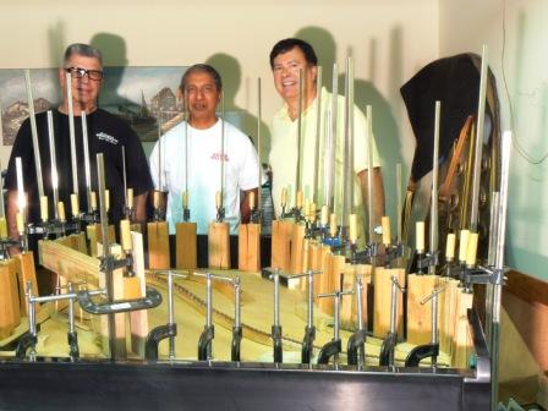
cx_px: 274
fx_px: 934
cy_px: 206
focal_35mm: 59
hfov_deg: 32.7
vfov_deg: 24.8
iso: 100
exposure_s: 2
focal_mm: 9.8
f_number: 8
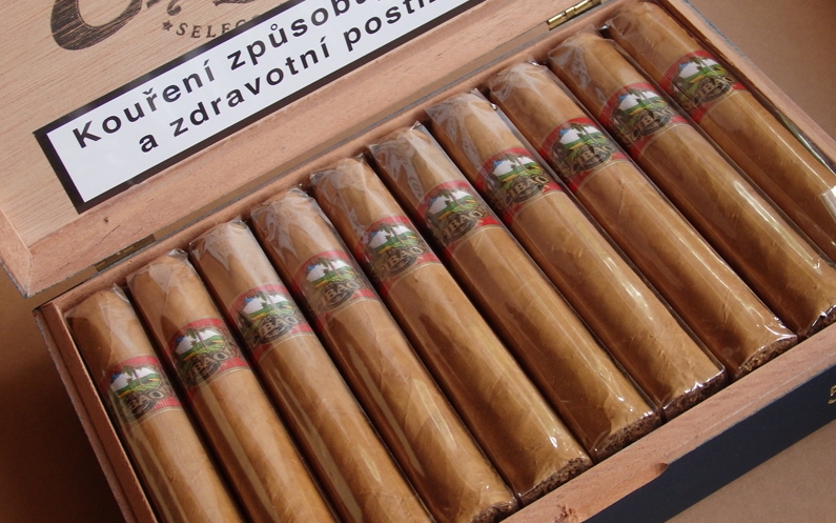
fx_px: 1458
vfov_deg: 20.3
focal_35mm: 64
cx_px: 420
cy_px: 222
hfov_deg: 32.0
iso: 320
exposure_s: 1/60
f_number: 4.2
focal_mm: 10.8
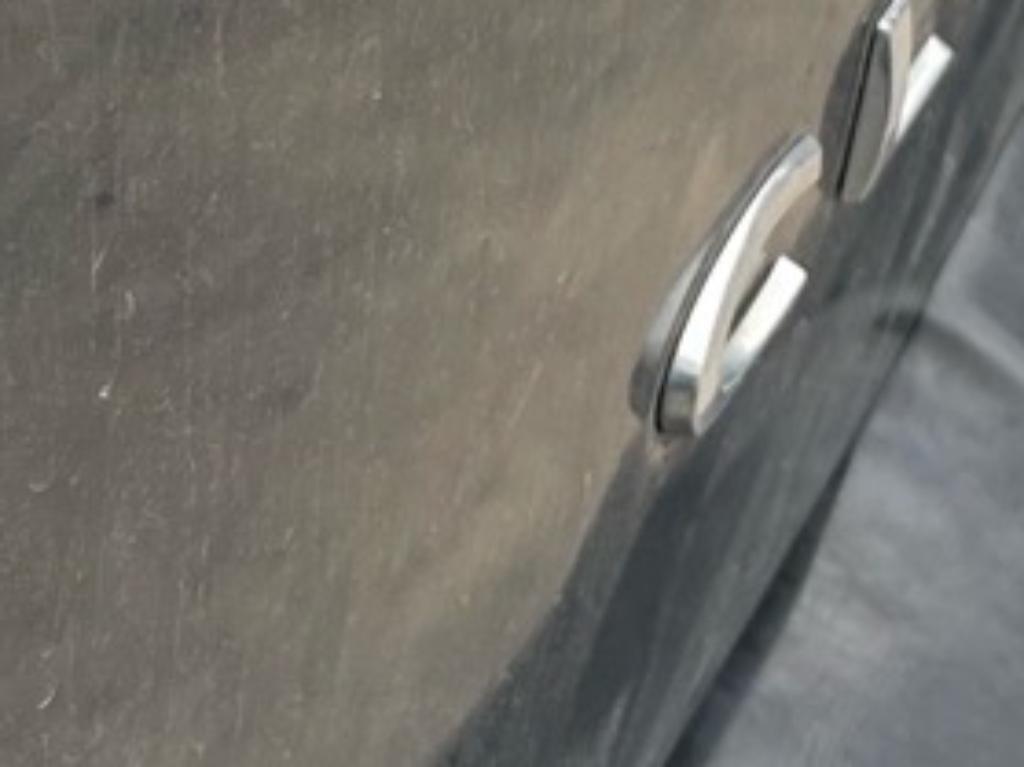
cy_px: -484
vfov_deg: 8.6
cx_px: -367
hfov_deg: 11.4
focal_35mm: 168
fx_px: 4968
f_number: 1.6
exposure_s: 1/134
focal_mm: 4.2
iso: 32
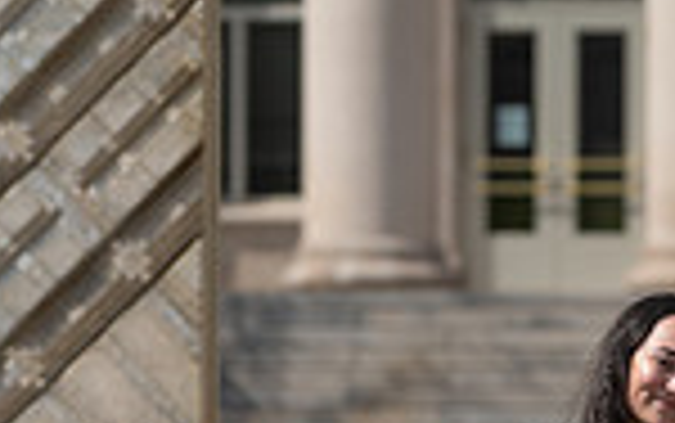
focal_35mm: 612
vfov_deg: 2.1
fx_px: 11267
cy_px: 495
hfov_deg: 3.4
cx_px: 646
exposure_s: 1/800
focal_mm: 200
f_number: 4.5
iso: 125
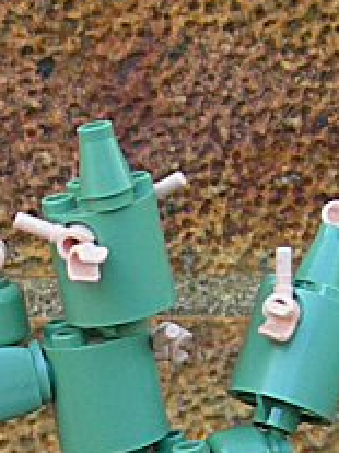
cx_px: -109
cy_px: 527
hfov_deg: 7.2
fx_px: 2653
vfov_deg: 9.6
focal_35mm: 203
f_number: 2.9
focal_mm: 8.5
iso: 50
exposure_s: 1/53.1
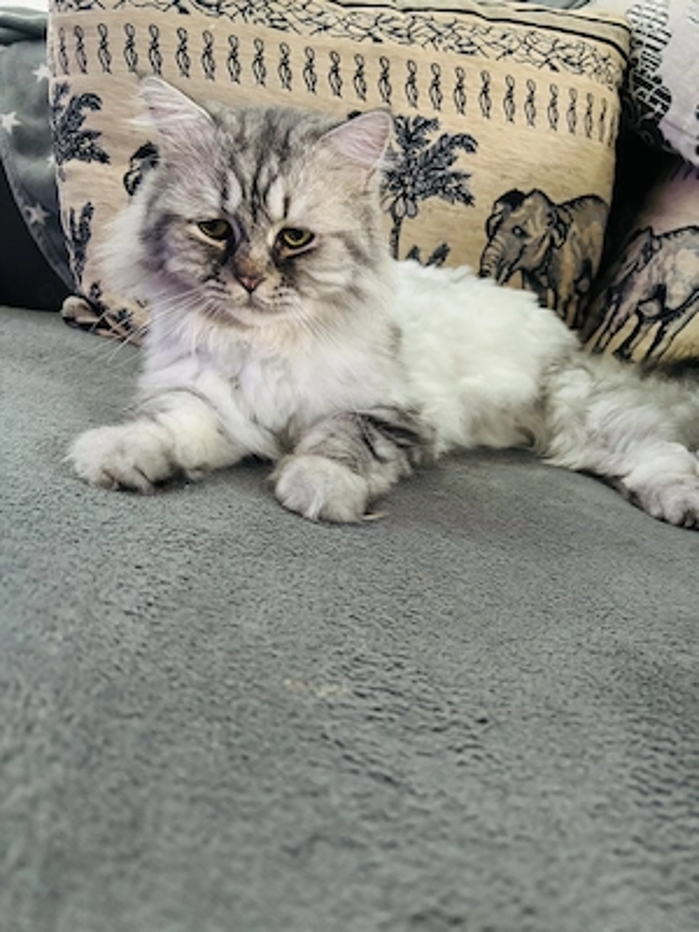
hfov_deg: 53.1
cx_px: 350
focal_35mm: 26
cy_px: 466
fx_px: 700
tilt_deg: -16.2
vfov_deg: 67.3
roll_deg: -5.5
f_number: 1.6
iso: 500
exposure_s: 1/25
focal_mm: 5.96
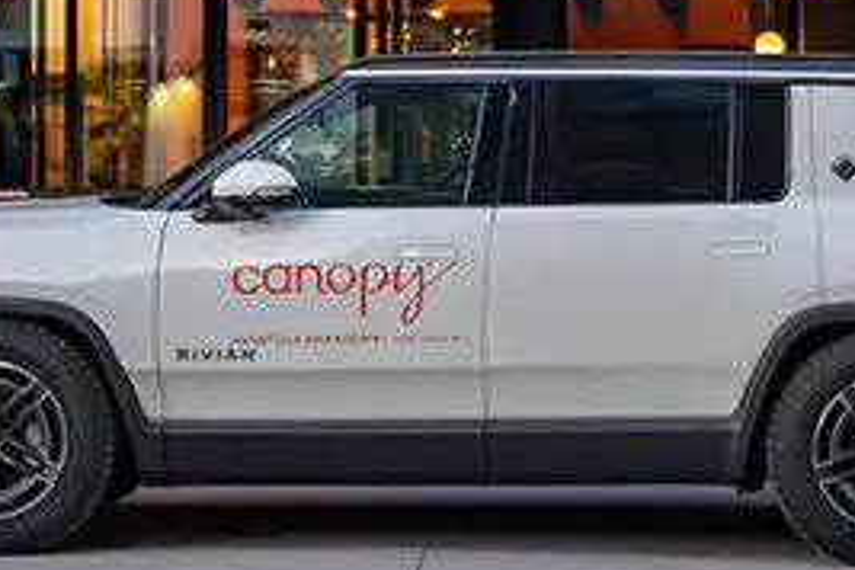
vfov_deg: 9.0
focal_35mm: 150
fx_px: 3562
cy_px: -218
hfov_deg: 13.6
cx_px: 628
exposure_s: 1/1600
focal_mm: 50
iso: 2500
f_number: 4.5
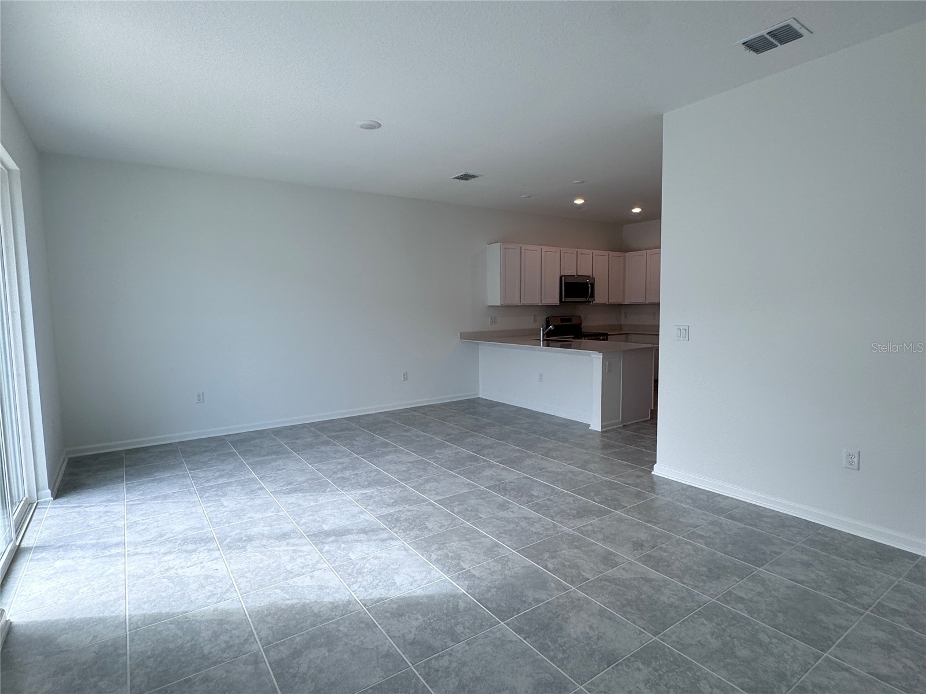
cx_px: 463
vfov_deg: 85.7
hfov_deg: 102.1
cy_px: 347
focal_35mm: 14
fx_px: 375
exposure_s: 1/145
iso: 40
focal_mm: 2.22
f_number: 2.2
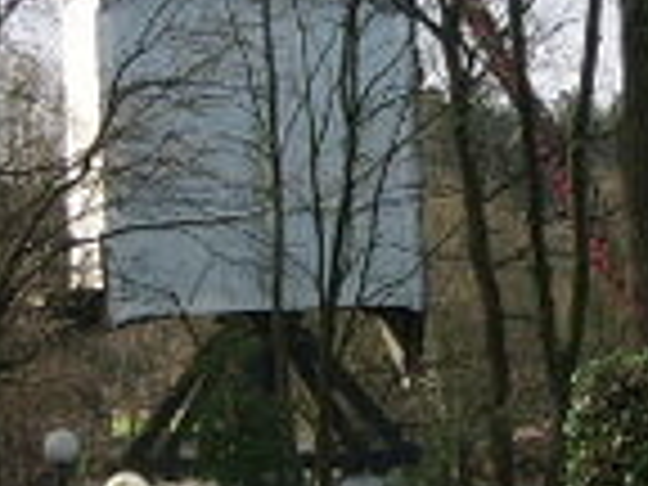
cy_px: 104
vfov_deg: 5.6
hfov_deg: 7.4
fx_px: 4998
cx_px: 446
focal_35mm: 267
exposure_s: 1/272
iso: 50
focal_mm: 10.75
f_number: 3.7
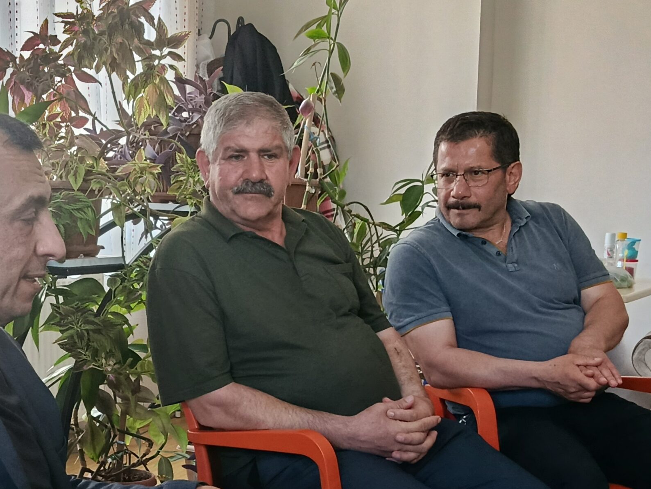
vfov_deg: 25.0
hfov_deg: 33.0
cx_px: 236
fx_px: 1091
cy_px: 354
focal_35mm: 58
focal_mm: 5.24
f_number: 1.7
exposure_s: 1/100
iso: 1074
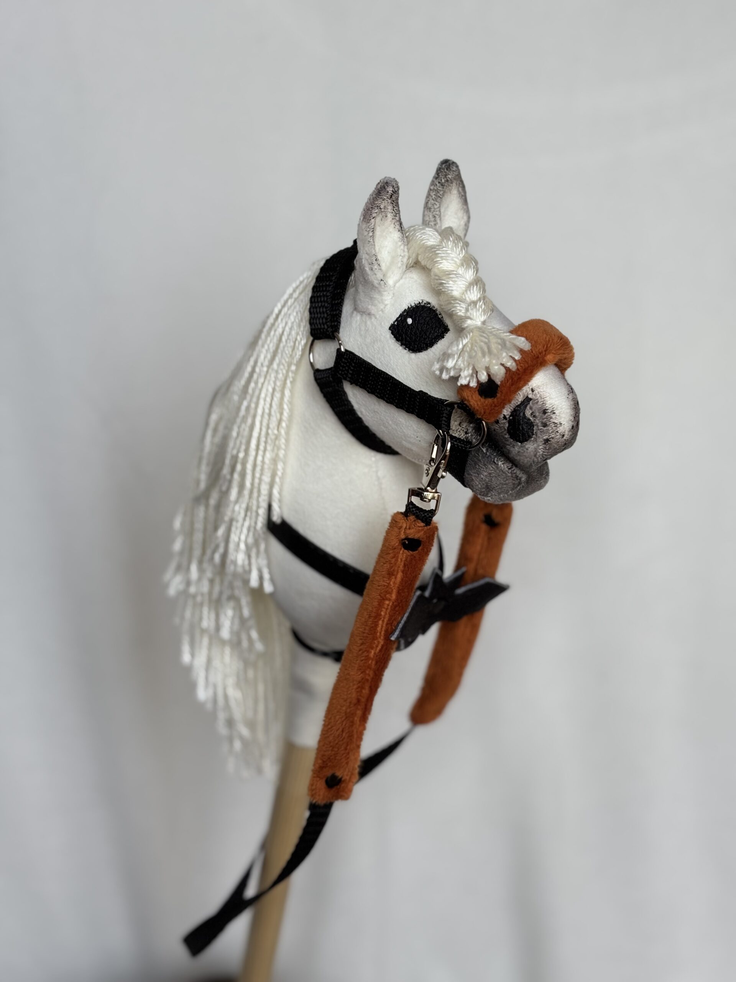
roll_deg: +1.3
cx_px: 368
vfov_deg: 36.8
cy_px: 491
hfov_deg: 28.0
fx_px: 1474
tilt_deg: -16.2
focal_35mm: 52
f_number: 1.6
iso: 32
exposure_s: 1/246
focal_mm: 5.96
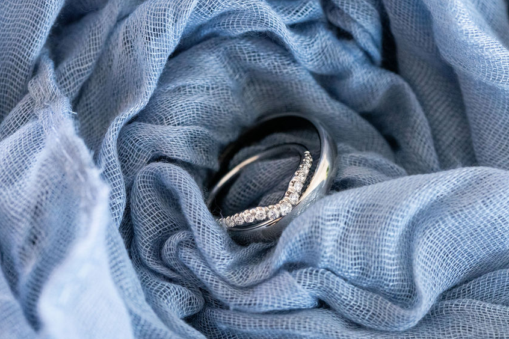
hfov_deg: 16.9
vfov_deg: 11.3
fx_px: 1711
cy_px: 172
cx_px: 301
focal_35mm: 121
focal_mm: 100
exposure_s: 1/125
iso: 6400
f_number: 6.3
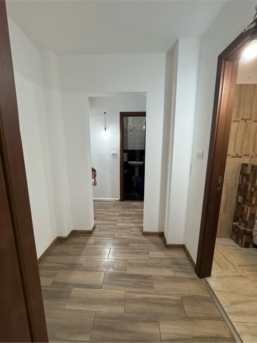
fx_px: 139
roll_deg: -1.3
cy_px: 172
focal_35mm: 14
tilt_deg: -8.1
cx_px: 128
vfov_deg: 102.1
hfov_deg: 85.7
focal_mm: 2.22
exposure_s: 1/100
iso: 320
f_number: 2.2
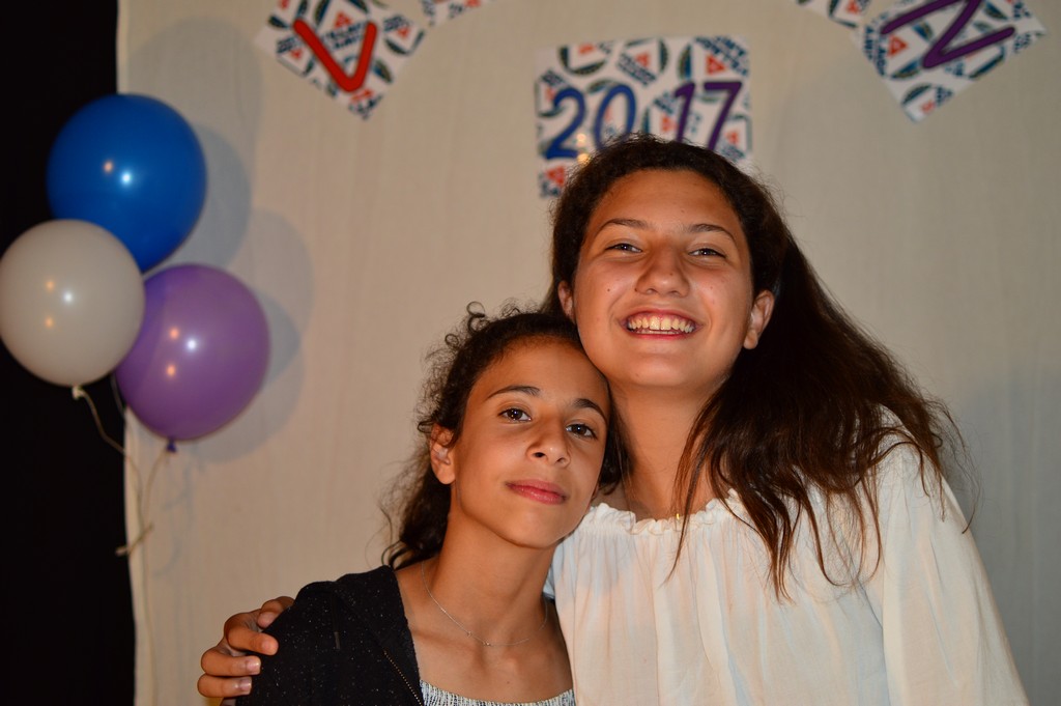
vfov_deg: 25.7
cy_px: 353
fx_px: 1546
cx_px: 530
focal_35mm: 52
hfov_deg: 37.9
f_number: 1.8
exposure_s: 1/60
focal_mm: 35
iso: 200
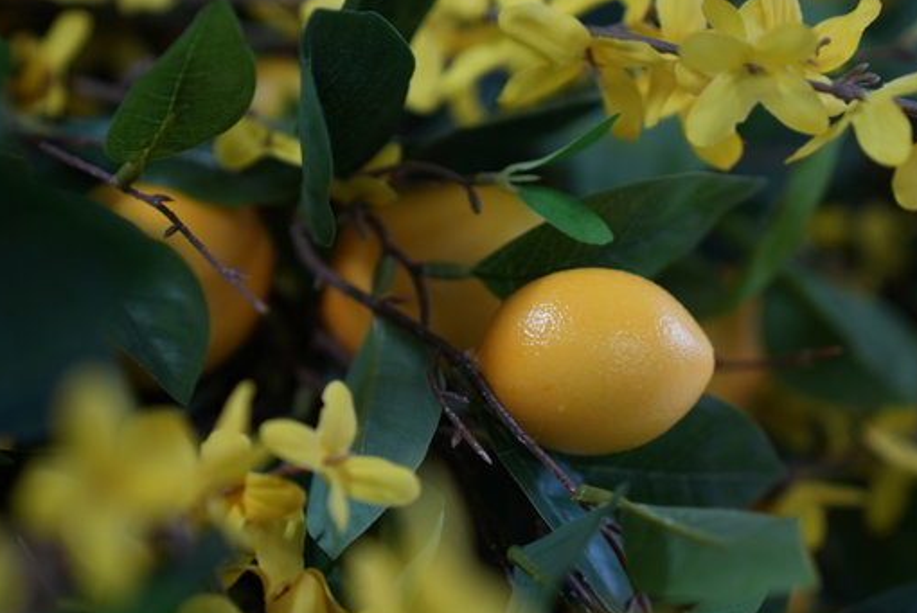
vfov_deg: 14.3
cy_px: 362
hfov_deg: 21.2
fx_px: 2447
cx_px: 466
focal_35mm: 96
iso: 800
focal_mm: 70
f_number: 2.8
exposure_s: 1/125
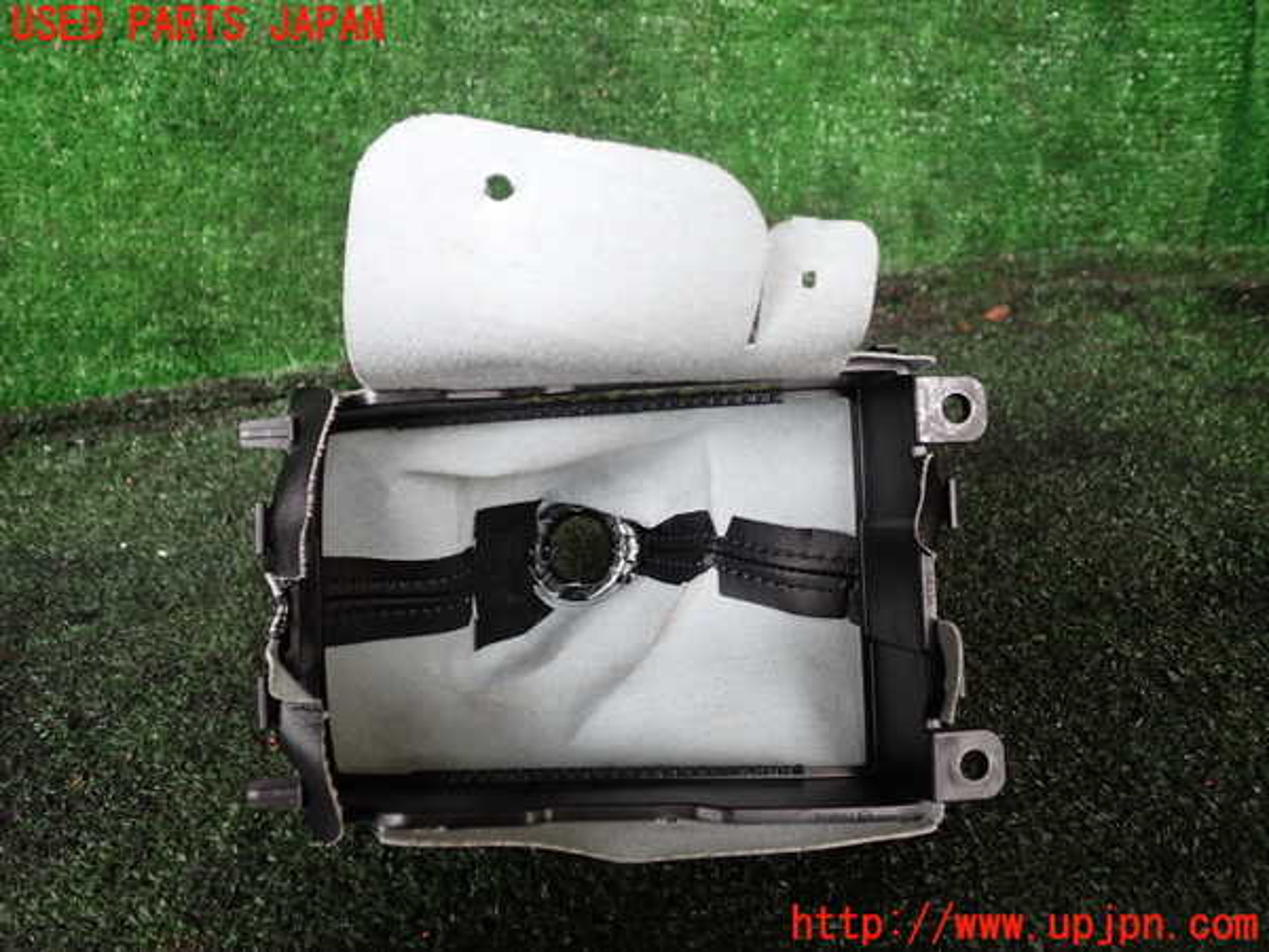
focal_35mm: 30
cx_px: 634
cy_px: 476
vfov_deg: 46.8
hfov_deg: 60.0
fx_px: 1100
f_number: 2.3
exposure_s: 1/50
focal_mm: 5.4
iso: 200
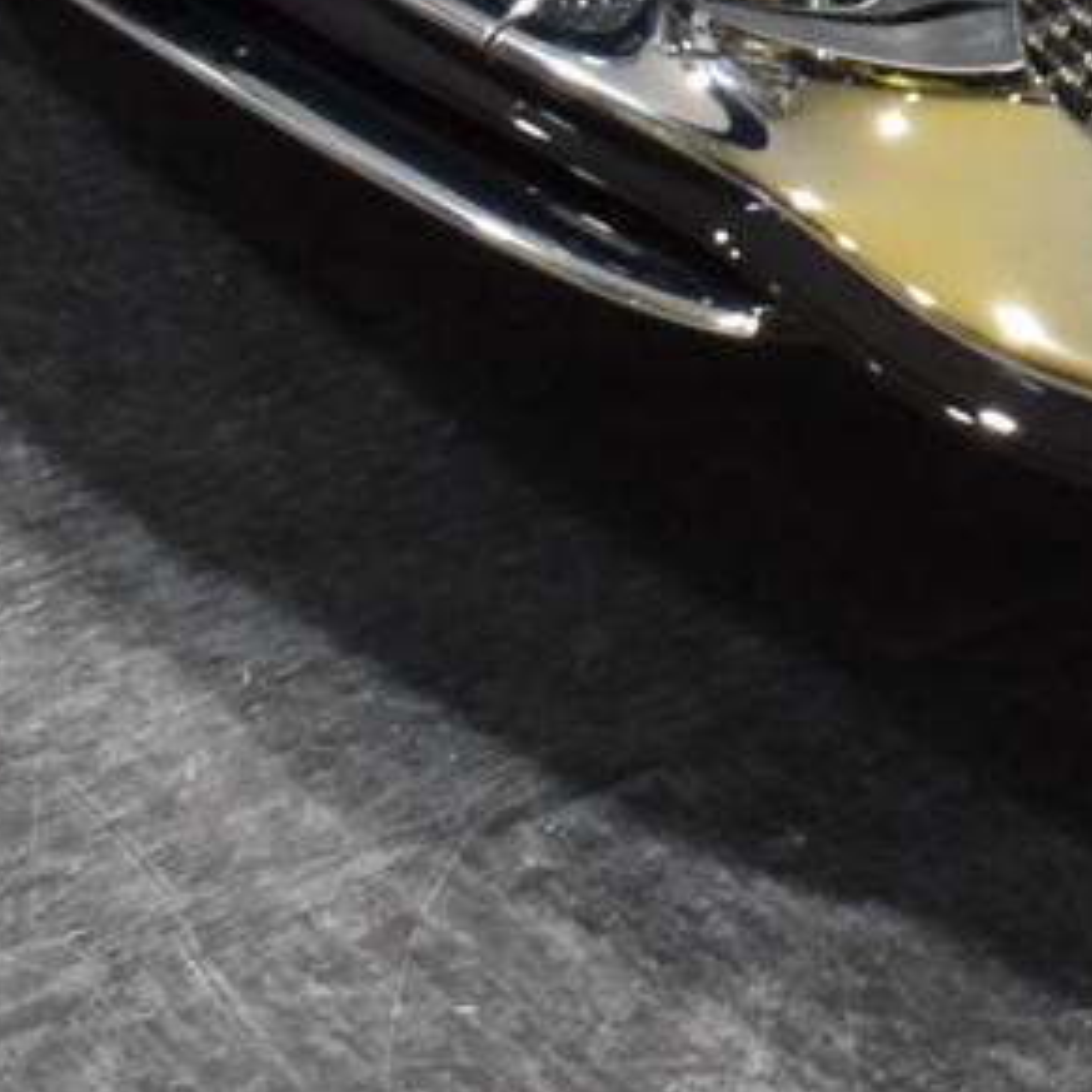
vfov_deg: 6.6
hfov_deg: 6.2
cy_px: -1961
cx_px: 3843
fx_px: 8816
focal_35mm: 247
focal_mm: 22
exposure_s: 1/30
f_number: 8
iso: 720
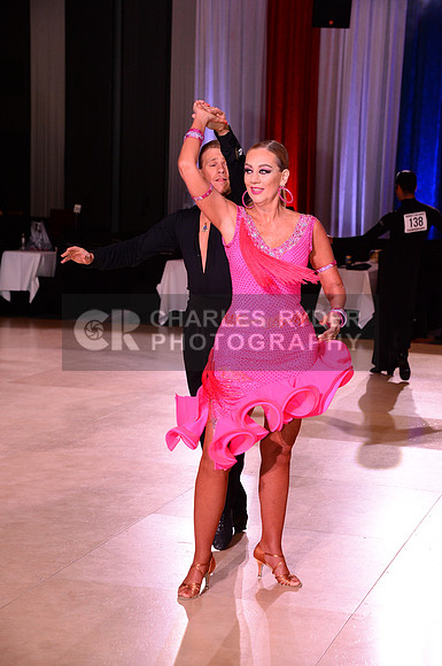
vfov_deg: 24.8
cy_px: 333
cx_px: 221
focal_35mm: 82
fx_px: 1515
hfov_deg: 16.6
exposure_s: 1/250
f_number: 7.1
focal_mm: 82
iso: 2500
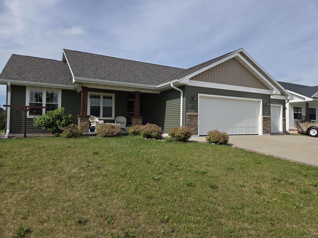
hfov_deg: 73.9
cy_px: 119
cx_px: 159
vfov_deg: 58.9
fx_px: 211
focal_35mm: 23
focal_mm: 5.4
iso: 25
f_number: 1.8
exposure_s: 1/2812
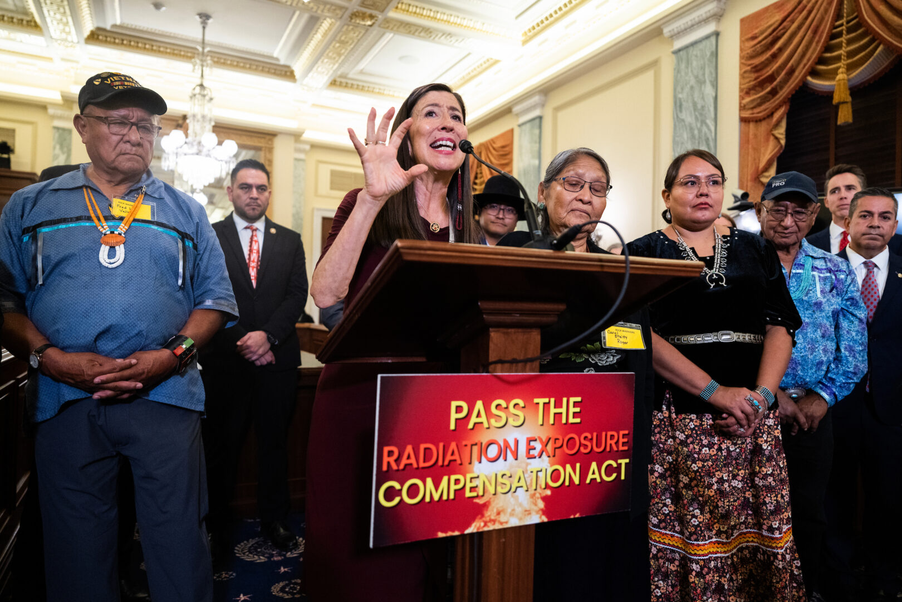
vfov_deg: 53.1
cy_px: 301
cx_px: 451
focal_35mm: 24
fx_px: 601
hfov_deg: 73.7
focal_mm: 24
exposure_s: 1/640
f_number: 2.8
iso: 3200
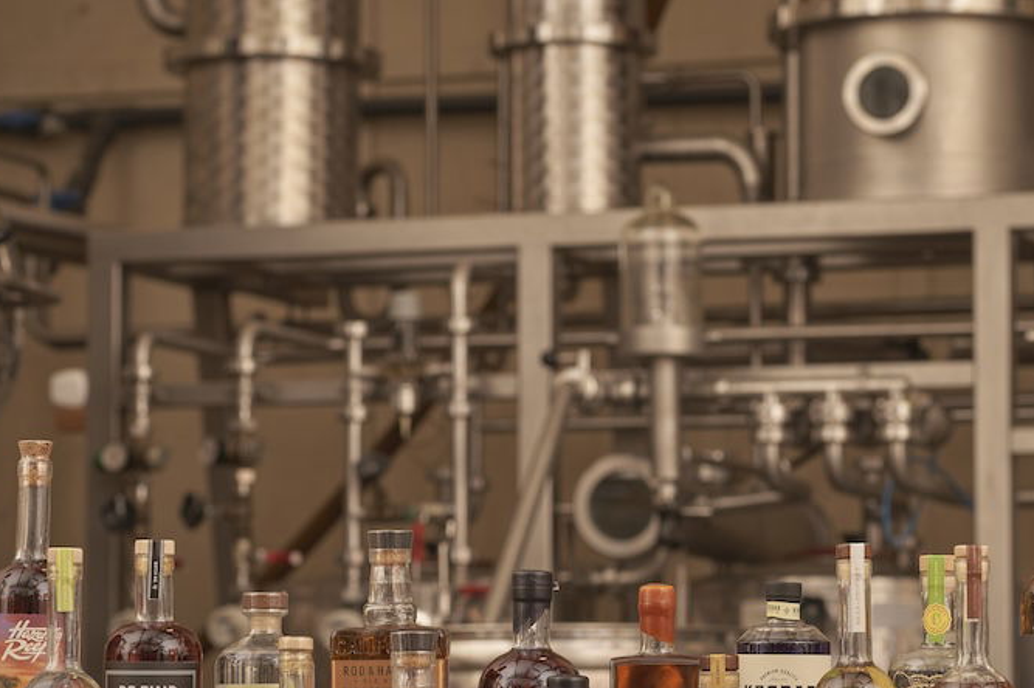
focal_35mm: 153
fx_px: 4392
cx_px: 685
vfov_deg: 9.0
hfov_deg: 13.4
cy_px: 443
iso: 200
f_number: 4
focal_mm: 85
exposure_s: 1/200
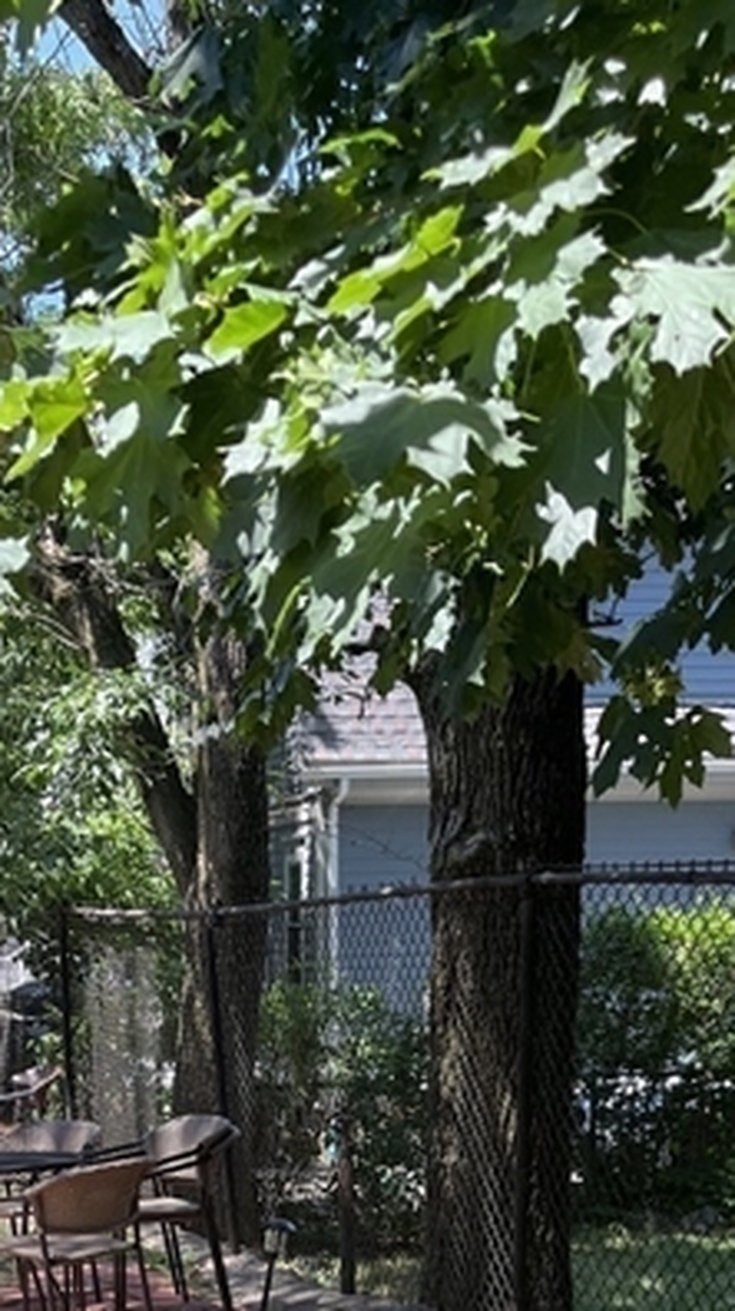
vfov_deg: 35.3
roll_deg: +0.3
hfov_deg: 21.7
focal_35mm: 55
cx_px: 219
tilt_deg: -10.3
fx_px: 1911
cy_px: 1218
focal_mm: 5.1
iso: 50
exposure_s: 1/631
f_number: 1.6
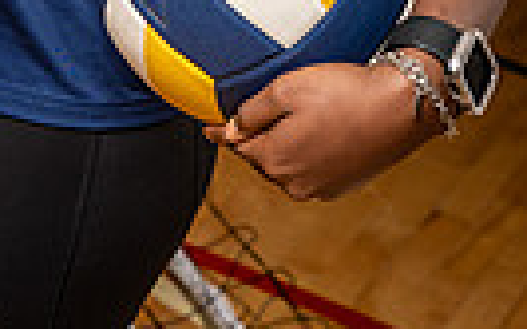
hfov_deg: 12.3
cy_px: -456
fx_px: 2426
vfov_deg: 7.3
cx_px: 4
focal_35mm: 169
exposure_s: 1/250
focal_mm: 49
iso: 125
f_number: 5.6
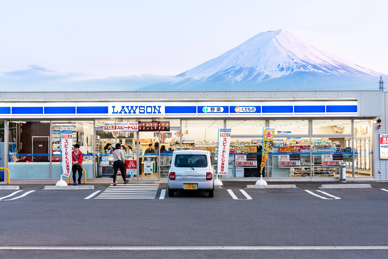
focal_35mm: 58
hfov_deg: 34.5
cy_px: 130
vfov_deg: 23.4
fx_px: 625
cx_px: 194
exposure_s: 1/125
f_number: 5.6
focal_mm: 58
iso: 250
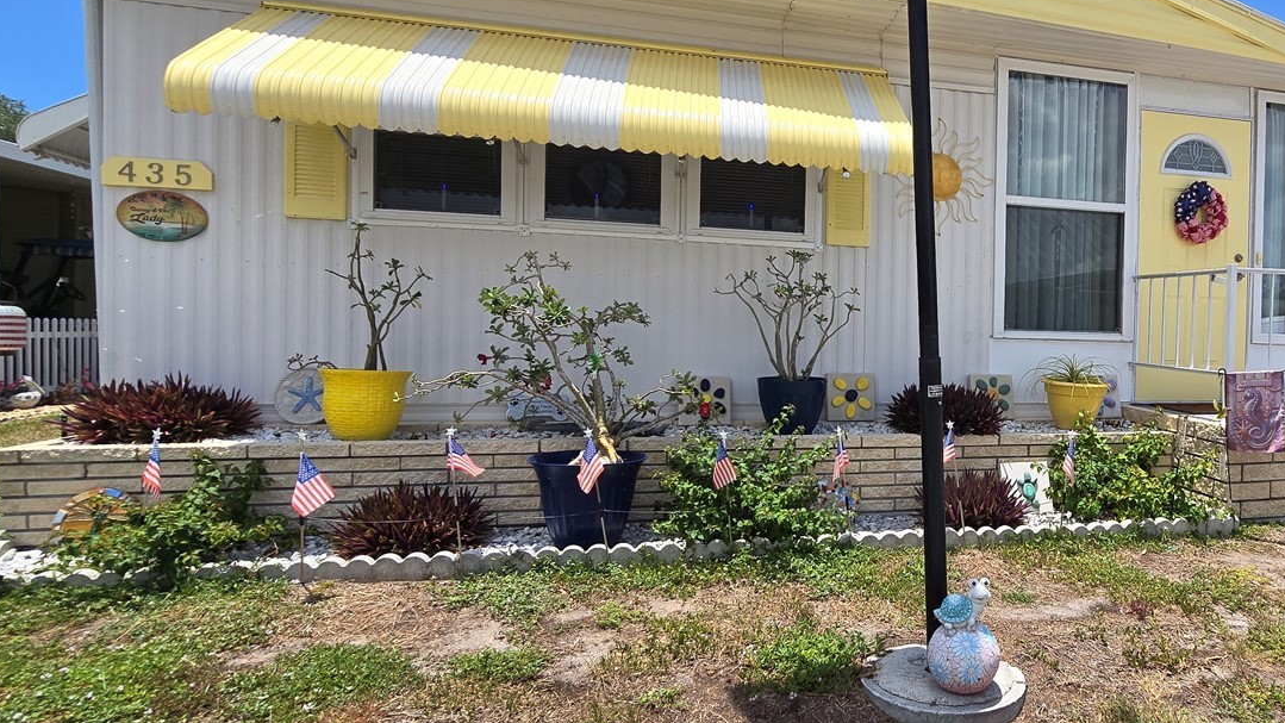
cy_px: 363
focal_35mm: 21
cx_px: 888
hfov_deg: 80.1
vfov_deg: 53.6
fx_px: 716
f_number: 2.2
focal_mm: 2.2
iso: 50
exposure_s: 1/2497
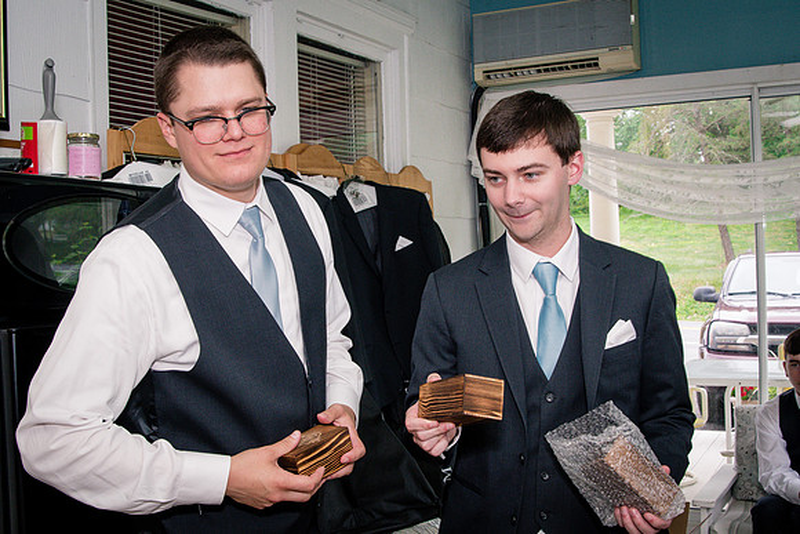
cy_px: 267
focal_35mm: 42
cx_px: 400
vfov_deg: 31.9
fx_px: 934
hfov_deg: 46.4
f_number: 10
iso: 1250
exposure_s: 1/160
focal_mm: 28
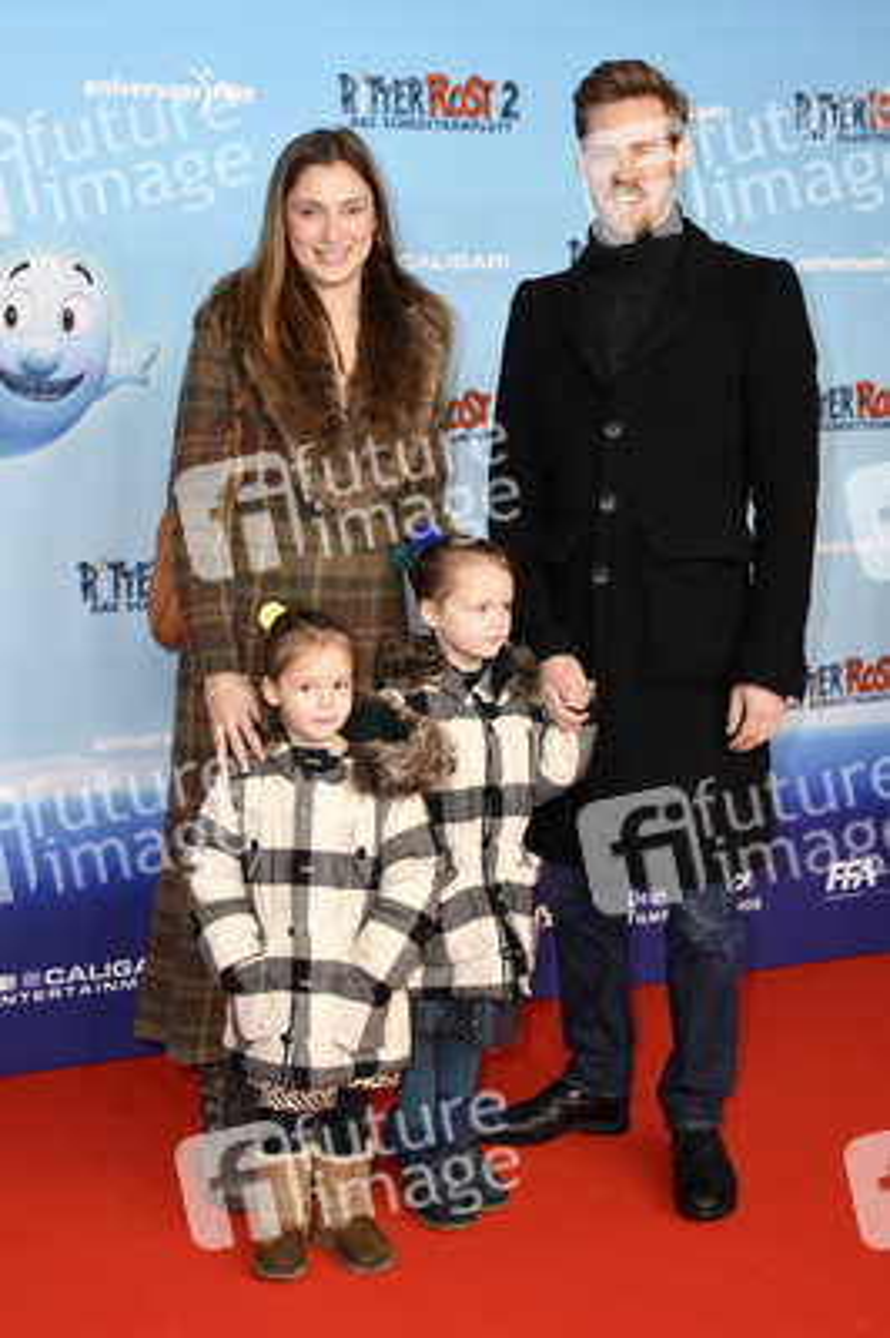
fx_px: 1672
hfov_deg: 29.8
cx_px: 445
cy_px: 669
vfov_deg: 43.6
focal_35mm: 45
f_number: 4.5
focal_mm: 30
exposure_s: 1/160
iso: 640
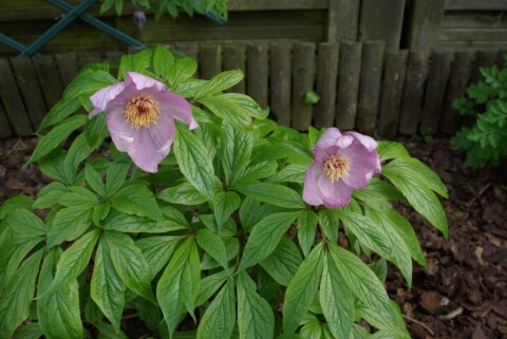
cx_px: 254
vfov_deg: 32.0
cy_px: 170
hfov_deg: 46.4
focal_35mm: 42
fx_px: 592
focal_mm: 28
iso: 100
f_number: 5.6
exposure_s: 1/90
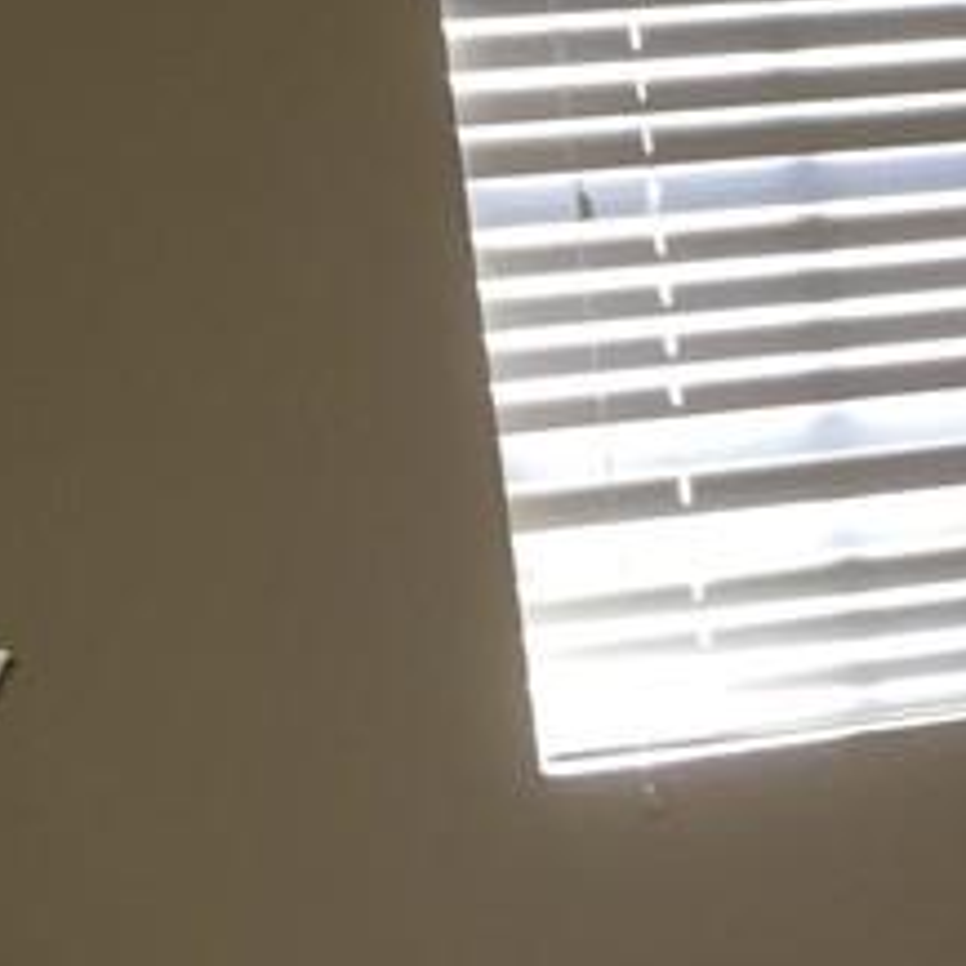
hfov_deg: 12.9
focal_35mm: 121
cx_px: 1830
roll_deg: +4.1
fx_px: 3820
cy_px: 690
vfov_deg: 14.4
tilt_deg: -12.4
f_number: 2.2
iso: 32
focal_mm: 4.15
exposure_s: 1/30
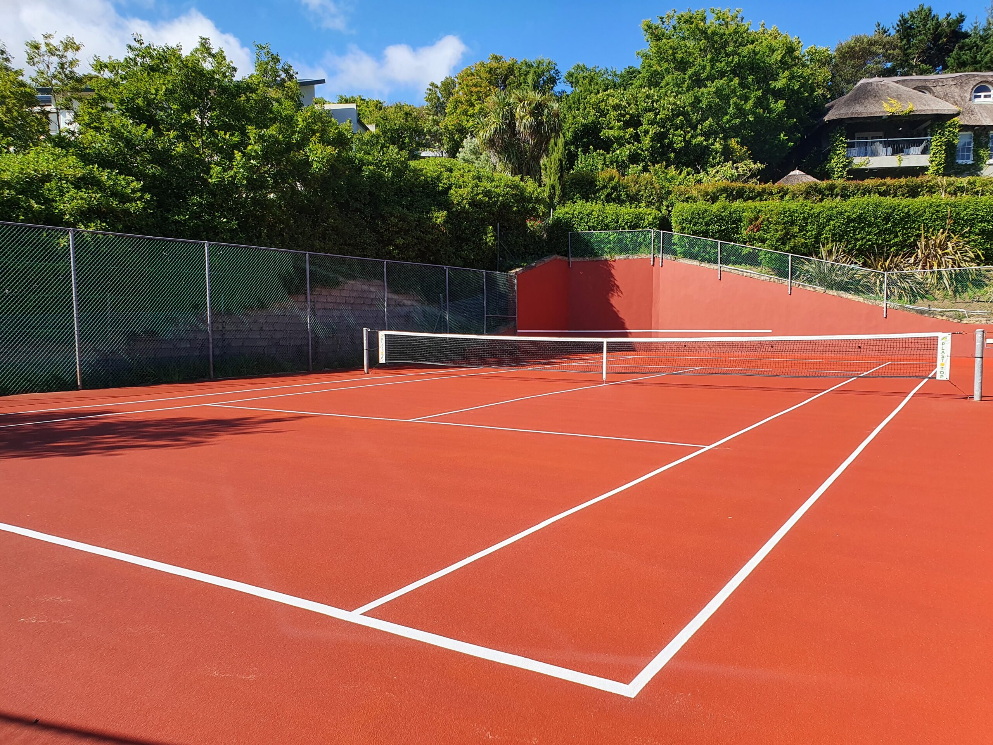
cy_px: 372
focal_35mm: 26
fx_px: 746
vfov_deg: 53.1
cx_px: 496
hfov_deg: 67.3
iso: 50
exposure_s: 1/1136
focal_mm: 4.32
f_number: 2.4
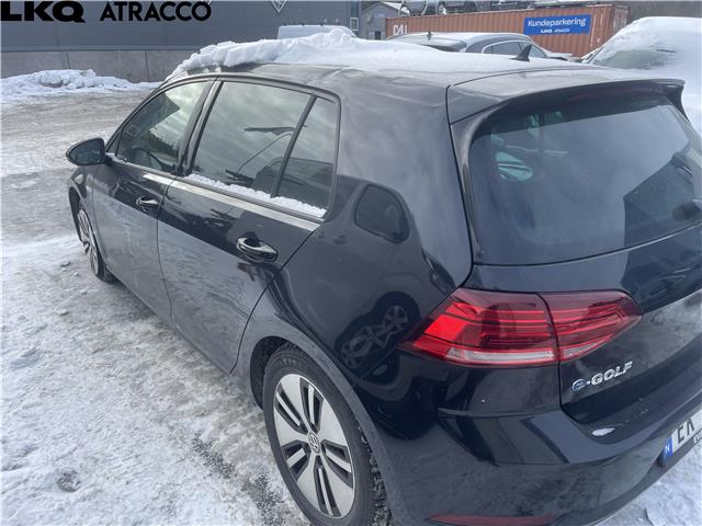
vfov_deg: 53.1
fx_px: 527
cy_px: 263
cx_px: 351
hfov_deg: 67.3
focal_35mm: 26
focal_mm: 4.2
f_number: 1.6
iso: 32
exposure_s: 1/824
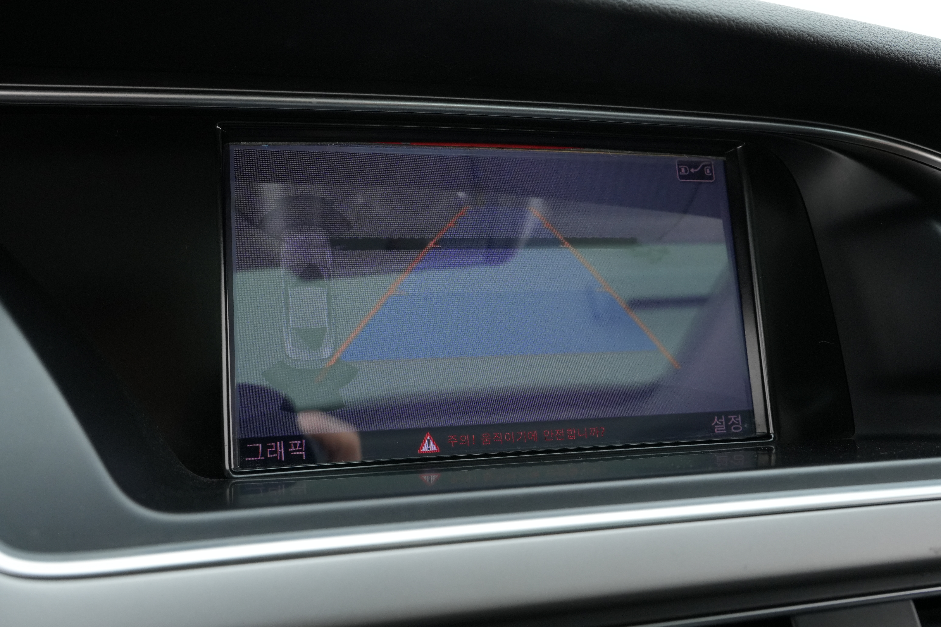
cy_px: 314
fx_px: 902
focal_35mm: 34
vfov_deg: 38.4
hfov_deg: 55.1
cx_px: 470
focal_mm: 23
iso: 1000
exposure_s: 1/50
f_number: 8
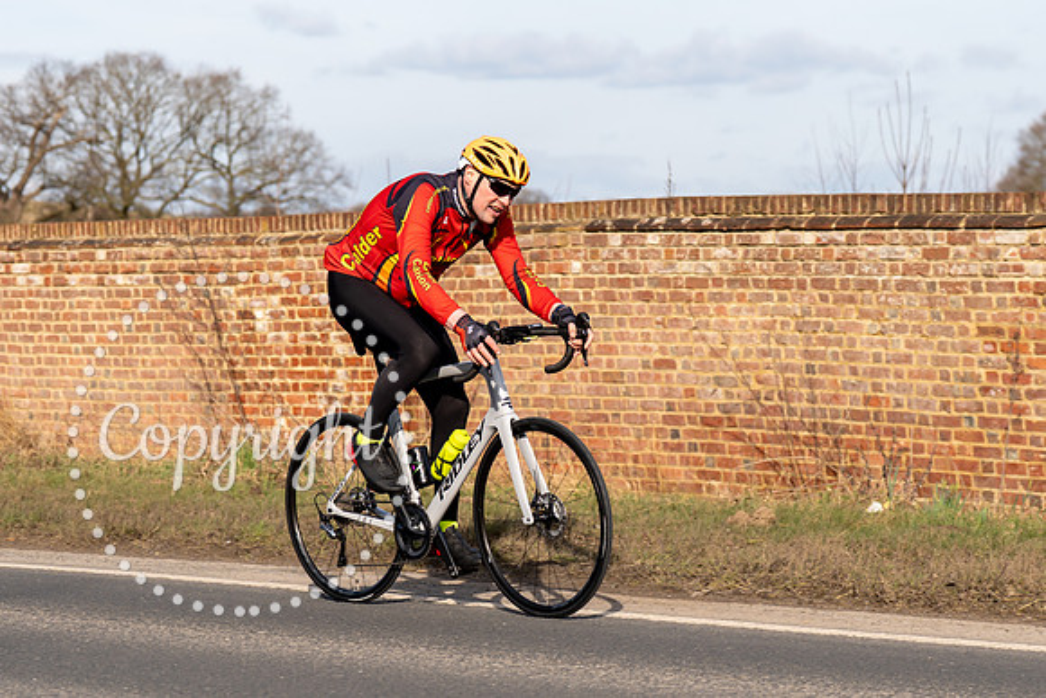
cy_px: 268
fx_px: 3864
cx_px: 501
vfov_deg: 10.3
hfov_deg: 15.4
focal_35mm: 133
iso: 100
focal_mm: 81
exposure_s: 1/800
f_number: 4
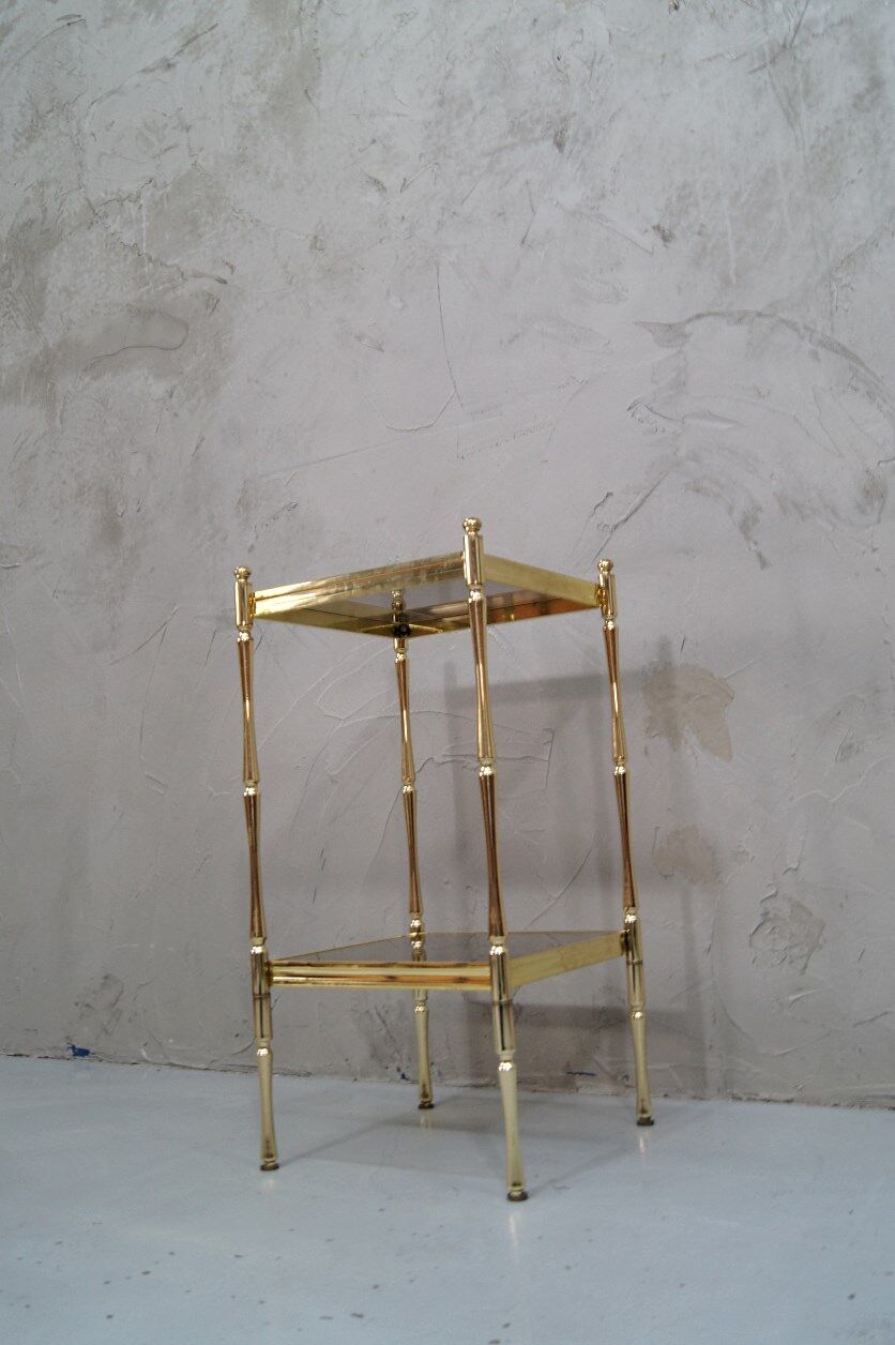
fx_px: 1232
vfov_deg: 57.2
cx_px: 448
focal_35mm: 33
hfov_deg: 39.9
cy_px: 672
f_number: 8
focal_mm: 22
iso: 400
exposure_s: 1/10
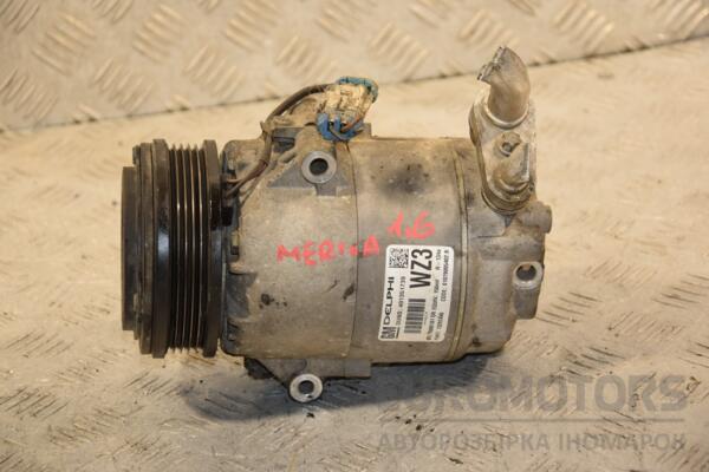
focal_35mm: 105
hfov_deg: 19.5
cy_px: 236
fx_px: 2068
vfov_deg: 13.0
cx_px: 354
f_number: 5.3
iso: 800
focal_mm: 70
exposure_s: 1/200
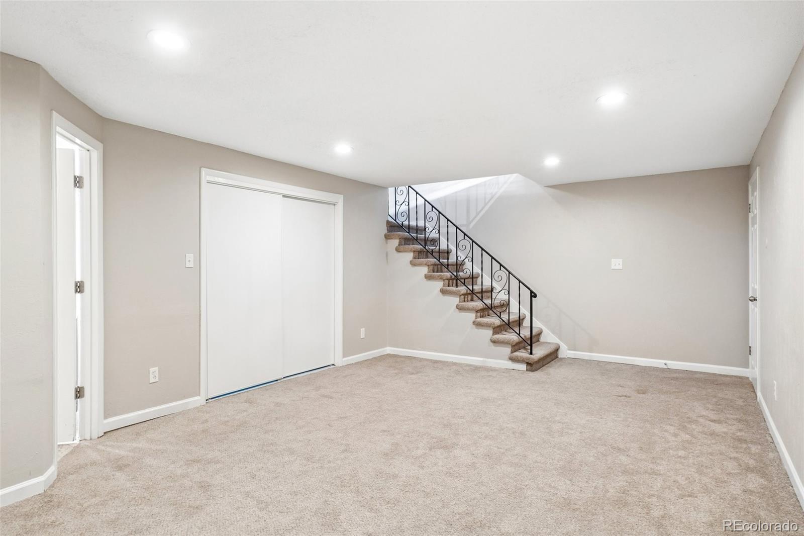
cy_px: 268
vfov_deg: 63.2
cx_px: 402
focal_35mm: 20
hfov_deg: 85.4
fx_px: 435
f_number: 8
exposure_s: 1/8
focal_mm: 13
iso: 400
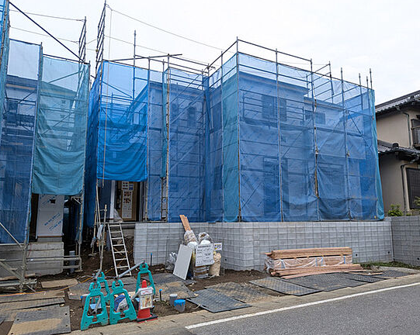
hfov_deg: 65.9
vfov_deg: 54.9
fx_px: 323
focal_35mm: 26
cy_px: 171
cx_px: 231
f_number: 1.7
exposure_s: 1/266
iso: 30
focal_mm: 4.53
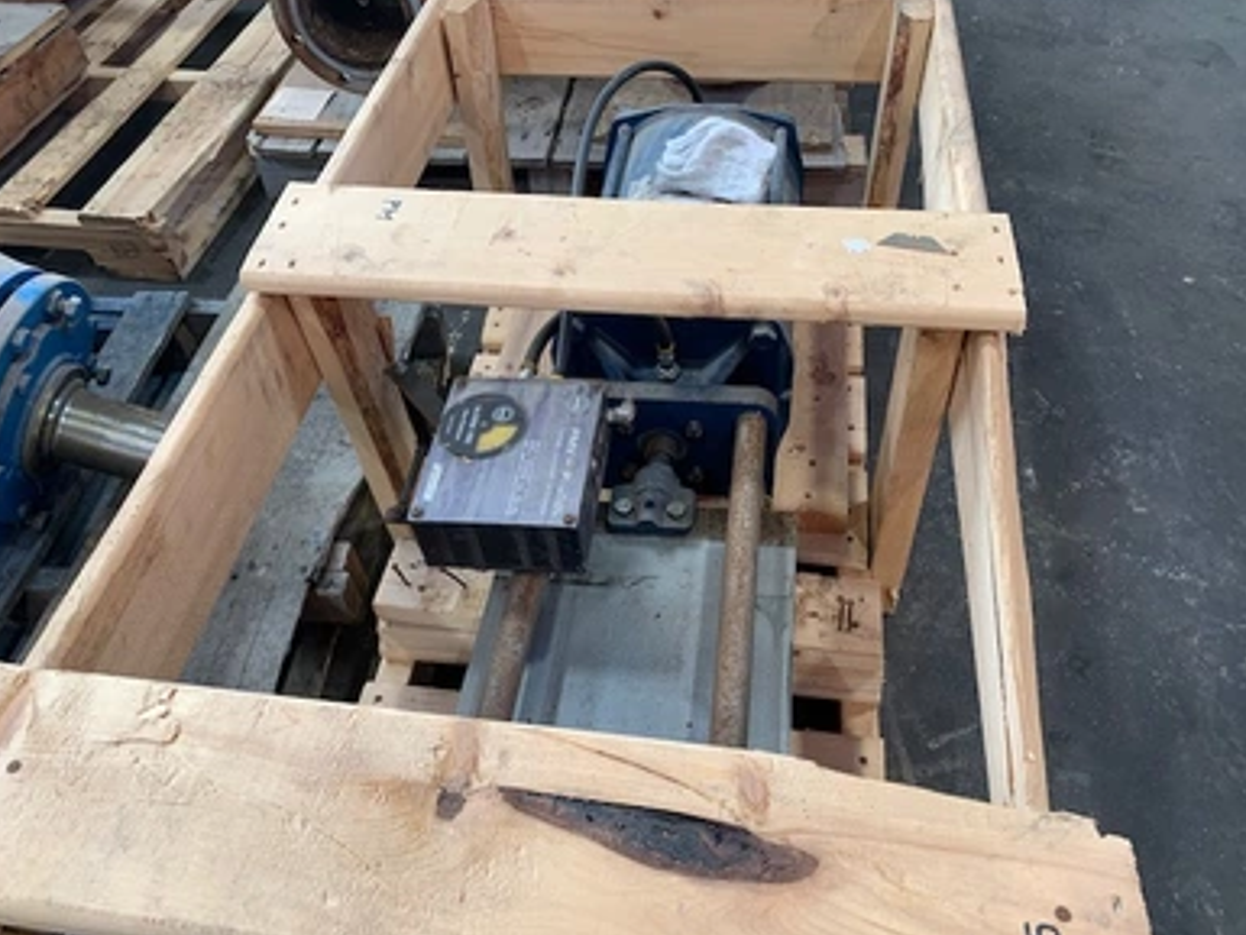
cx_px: 628
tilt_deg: -46.1
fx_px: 972
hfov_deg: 65.3
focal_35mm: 27
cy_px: 463
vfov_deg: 51.4
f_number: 1.8
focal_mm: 4.25
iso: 100
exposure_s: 1/85
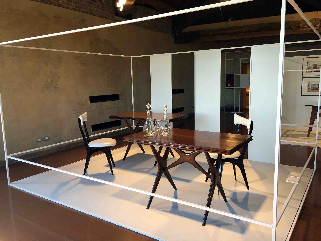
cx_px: 160
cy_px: 120
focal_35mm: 29
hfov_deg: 61.7
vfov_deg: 48.2
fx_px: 269
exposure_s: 1/33
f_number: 2.2
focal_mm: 4.15
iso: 40
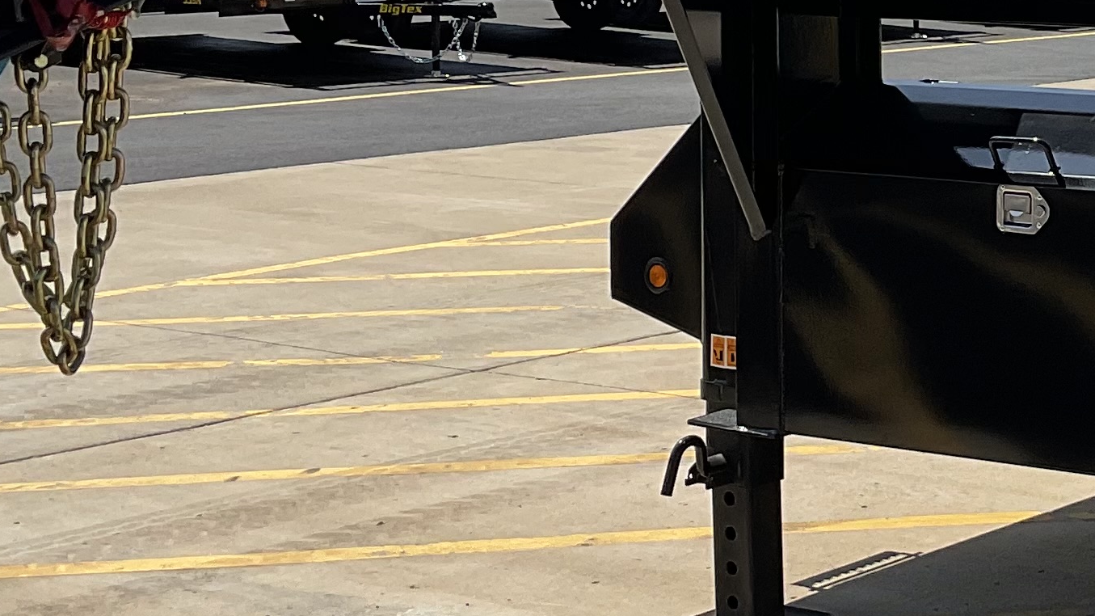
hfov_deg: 21.4
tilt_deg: -7.3
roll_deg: -2.7
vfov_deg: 12.8
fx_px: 2729
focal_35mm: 94
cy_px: 140
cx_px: 1244
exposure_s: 1/2959
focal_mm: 3
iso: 16
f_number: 1.8
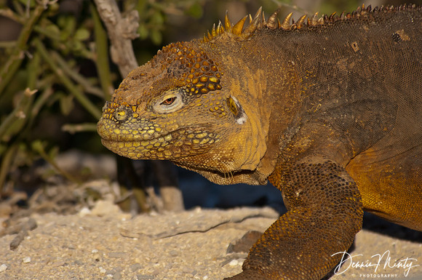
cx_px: 211
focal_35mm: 600
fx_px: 7023
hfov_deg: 3.4
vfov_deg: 2.3
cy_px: 140
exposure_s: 1/2000
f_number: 5.6
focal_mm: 400
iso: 280
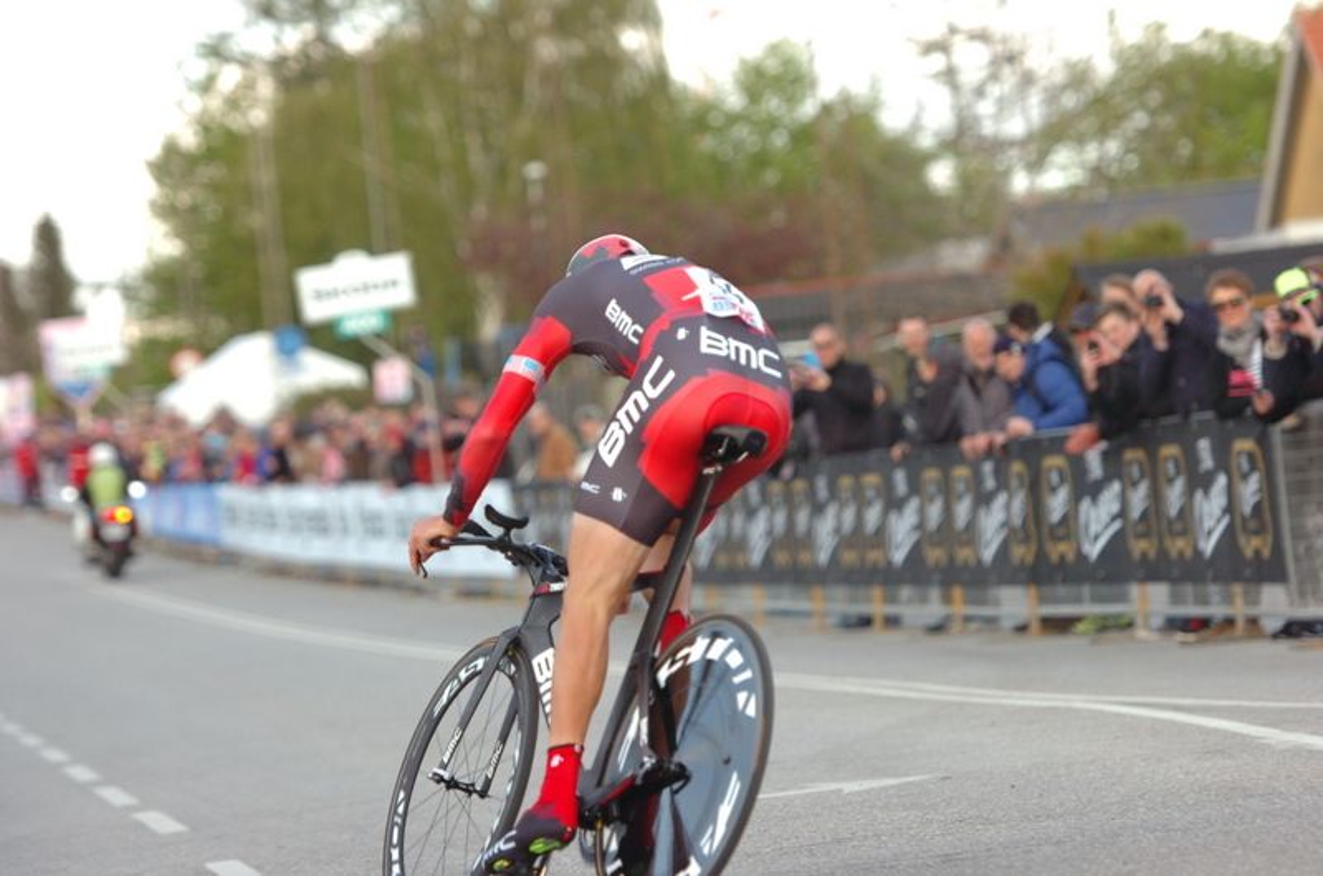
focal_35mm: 202
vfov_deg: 6.8
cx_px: 662
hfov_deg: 10.2
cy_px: 438
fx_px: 7427
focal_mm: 135
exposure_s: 1/1000
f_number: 2.8
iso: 500
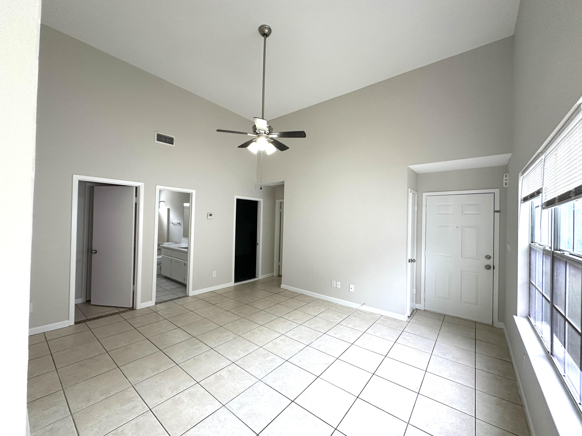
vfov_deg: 85.7
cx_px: 291
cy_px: 218
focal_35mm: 14
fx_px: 235
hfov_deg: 102.1
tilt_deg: +0.7
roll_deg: -1.9
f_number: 2.2
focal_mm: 2.22
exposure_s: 1/120
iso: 200
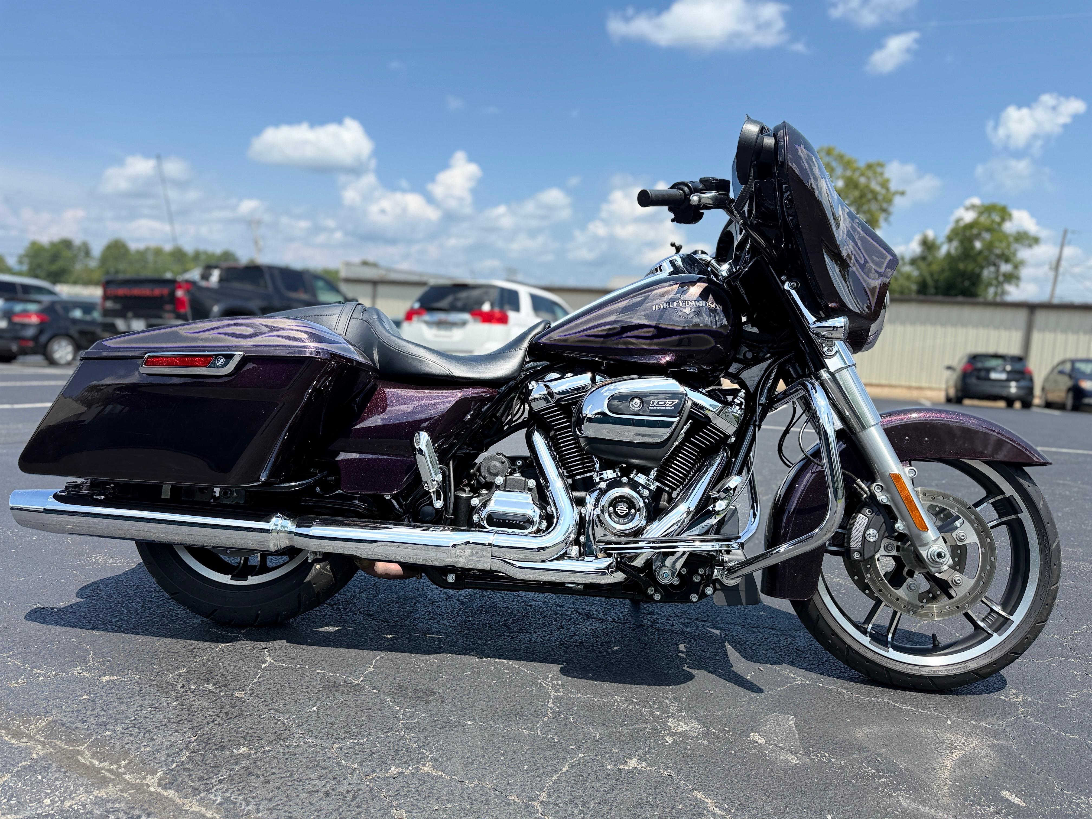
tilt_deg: -6.1
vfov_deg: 56.8
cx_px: 546
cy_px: 410
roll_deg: -2.9
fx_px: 757
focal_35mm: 24
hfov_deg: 71.6
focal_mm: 6.76
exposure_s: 1/2703
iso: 100
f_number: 1.78
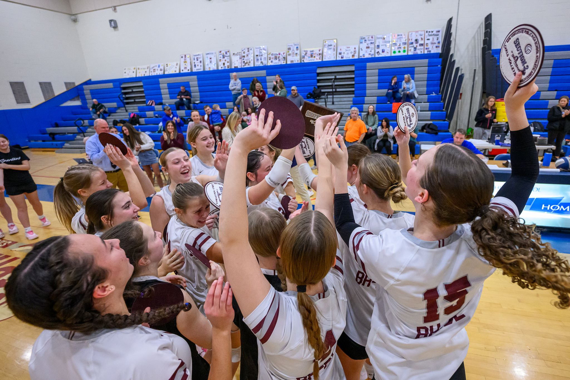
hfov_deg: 94.6
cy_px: 182
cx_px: 318
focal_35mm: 16
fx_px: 261
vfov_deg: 72.1
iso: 5000
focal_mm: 14
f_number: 3.2
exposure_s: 1/800
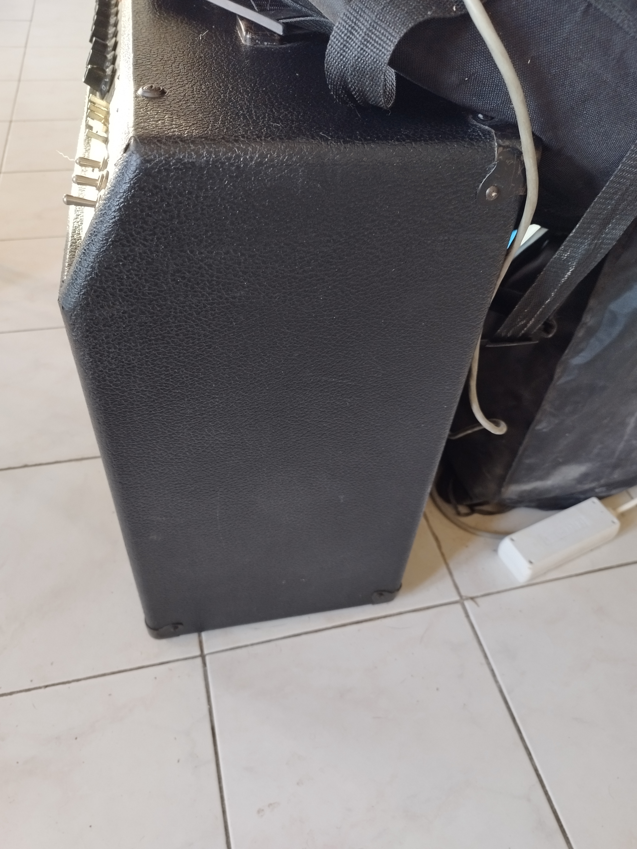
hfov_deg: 56.8
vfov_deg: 71.6
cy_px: 424
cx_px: 318
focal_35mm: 24
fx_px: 589
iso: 230
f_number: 1.89
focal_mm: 5.89
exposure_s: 1/33.3
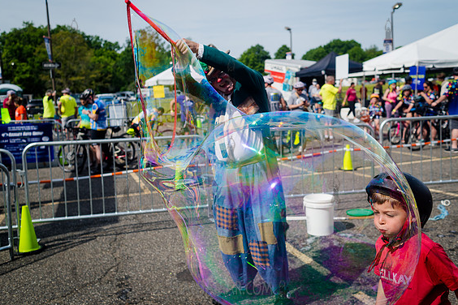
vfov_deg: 36.9
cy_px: 150
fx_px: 458
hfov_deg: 53.1
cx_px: 231
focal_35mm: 36
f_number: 4
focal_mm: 35
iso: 200
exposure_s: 1/2500
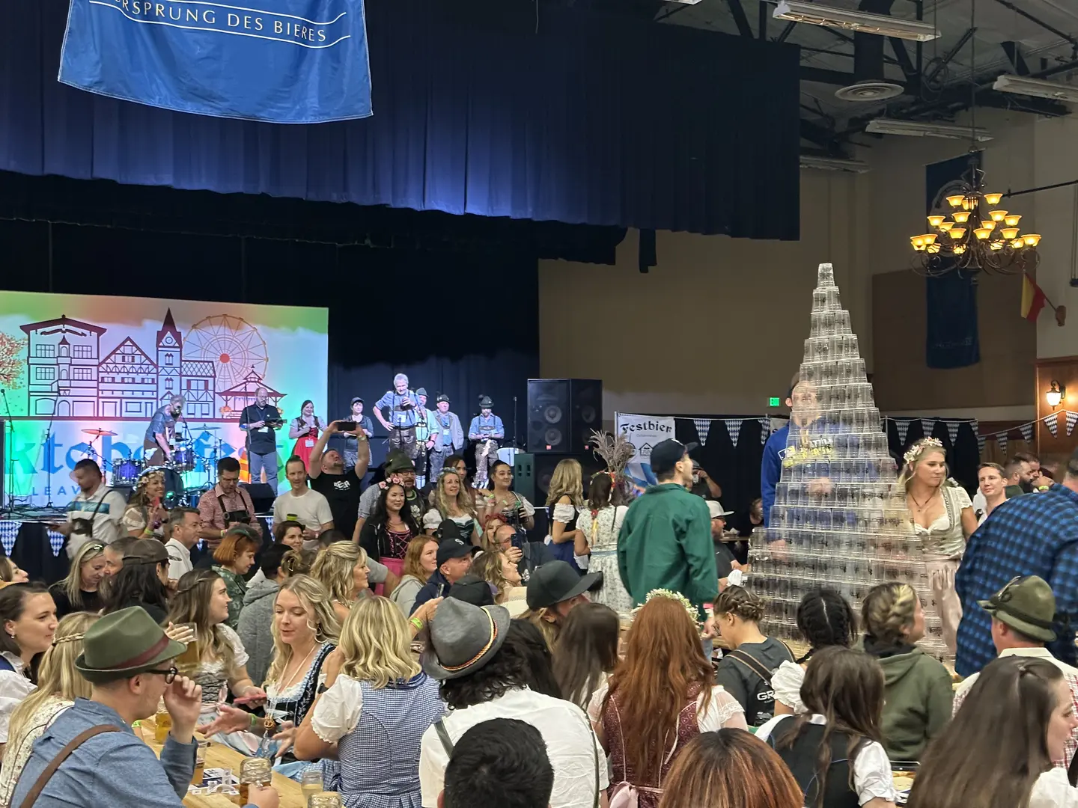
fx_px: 1495
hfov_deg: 39.7
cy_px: 404
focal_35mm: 48
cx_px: 539
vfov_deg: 30.3
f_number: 1.78
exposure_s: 1/30
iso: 400
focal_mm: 6.86
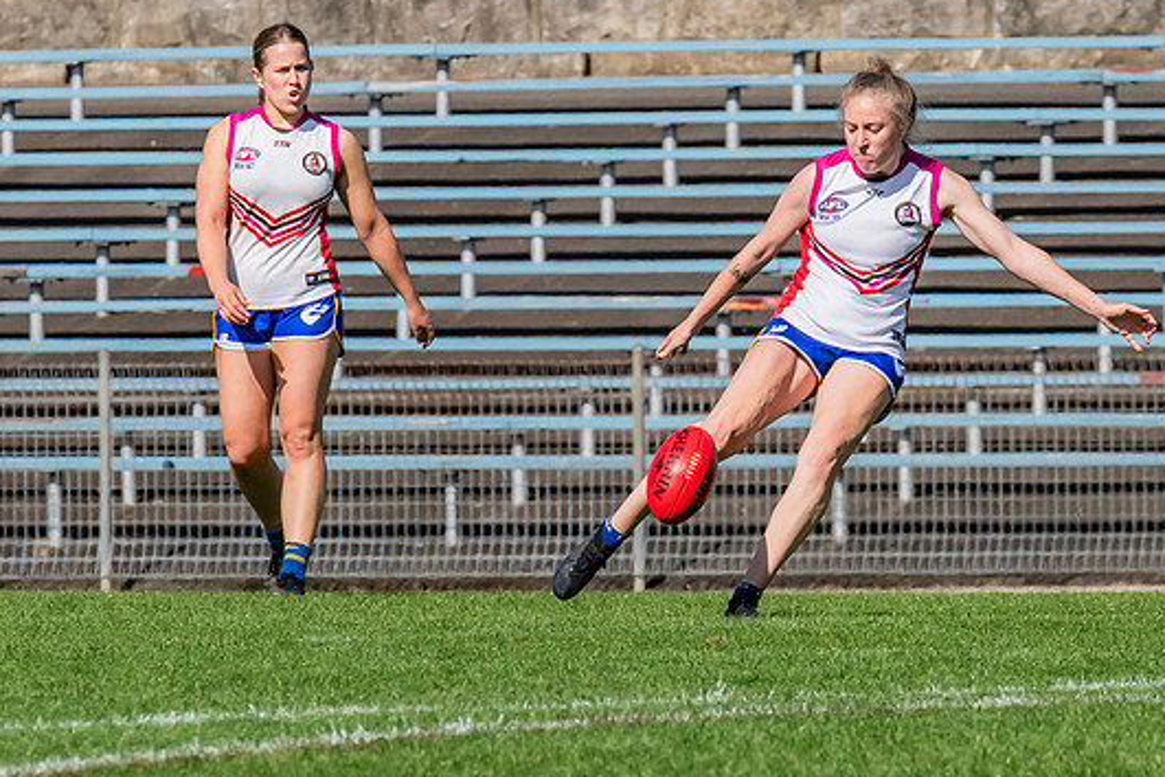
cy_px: 302
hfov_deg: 2.1
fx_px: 31582
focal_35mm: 976
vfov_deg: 1.4
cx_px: 805
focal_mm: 420
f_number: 13
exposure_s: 1/1250
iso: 800
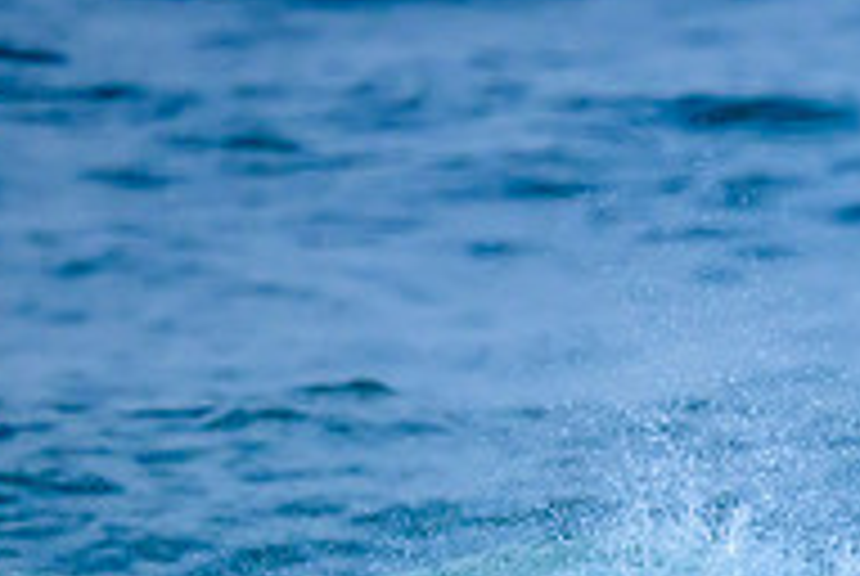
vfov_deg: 0.6
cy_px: 803
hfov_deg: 0.8
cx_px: 1094
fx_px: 57972
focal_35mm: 2423
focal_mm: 800
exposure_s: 1/2000
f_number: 6.3
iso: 2800
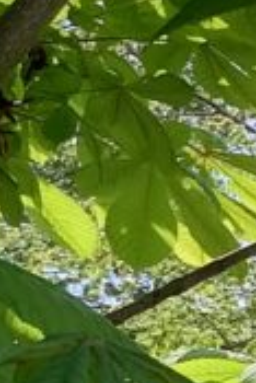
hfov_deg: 5.7
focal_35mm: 221
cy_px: 420
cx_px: -567
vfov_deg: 9.2
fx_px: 2353
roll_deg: +1.6
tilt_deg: +7.6
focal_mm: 3.3
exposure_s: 1/369
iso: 25
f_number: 2.4
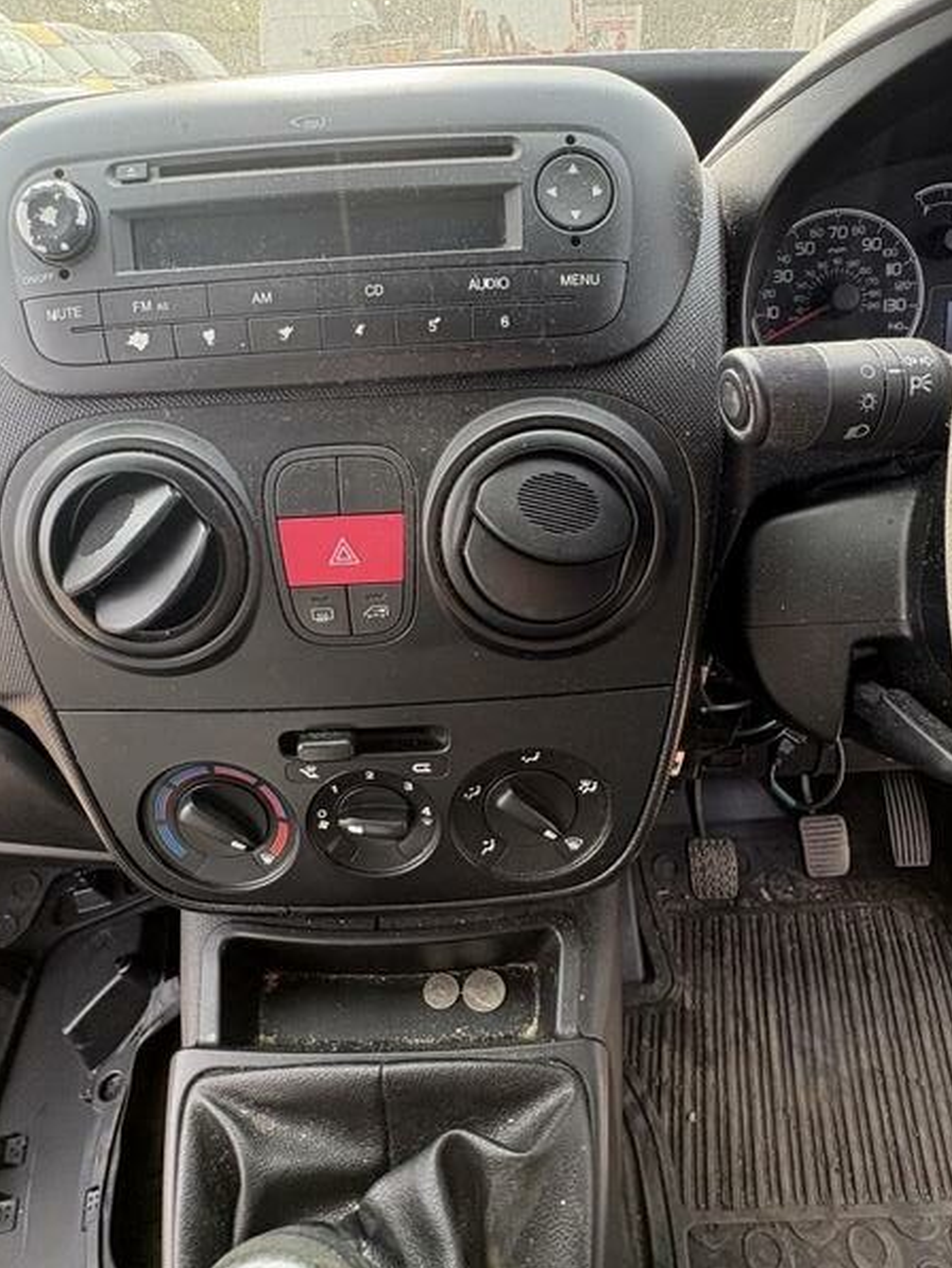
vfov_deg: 78.9
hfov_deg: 63.4
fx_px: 770
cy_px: 593
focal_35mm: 21
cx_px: 453
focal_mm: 2.22
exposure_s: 1/140
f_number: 2.2
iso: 100
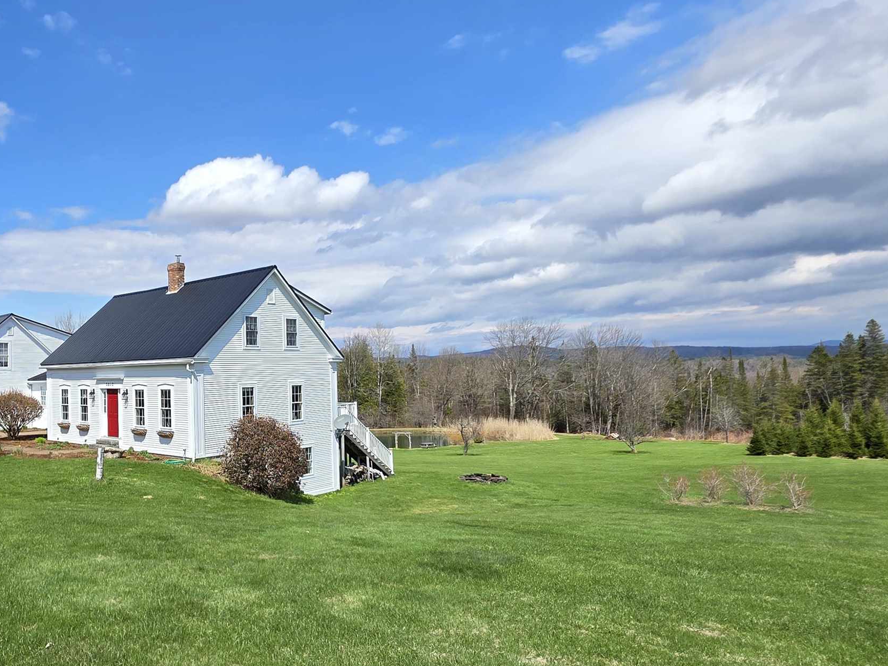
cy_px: 363
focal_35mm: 24
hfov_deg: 67.2
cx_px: 225
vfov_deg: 56.7
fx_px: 616
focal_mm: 2.2
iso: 40
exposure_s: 1/1899
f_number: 1.9
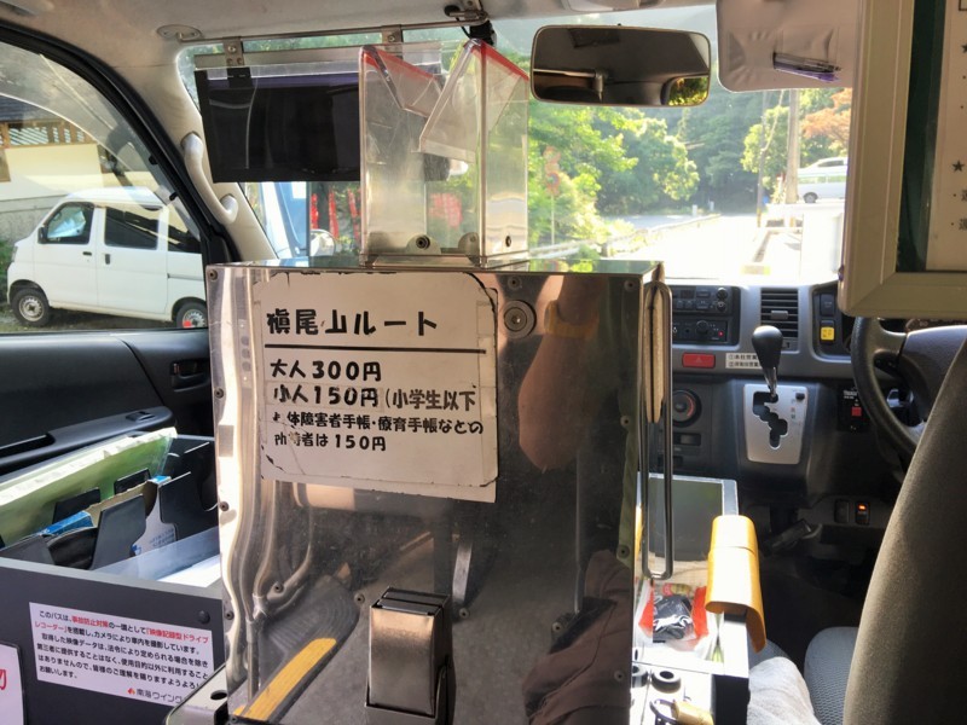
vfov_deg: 48.2
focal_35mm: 29
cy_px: 362
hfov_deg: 61.7
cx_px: 484
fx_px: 810
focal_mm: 4.15
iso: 32
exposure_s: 1/60
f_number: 2.2
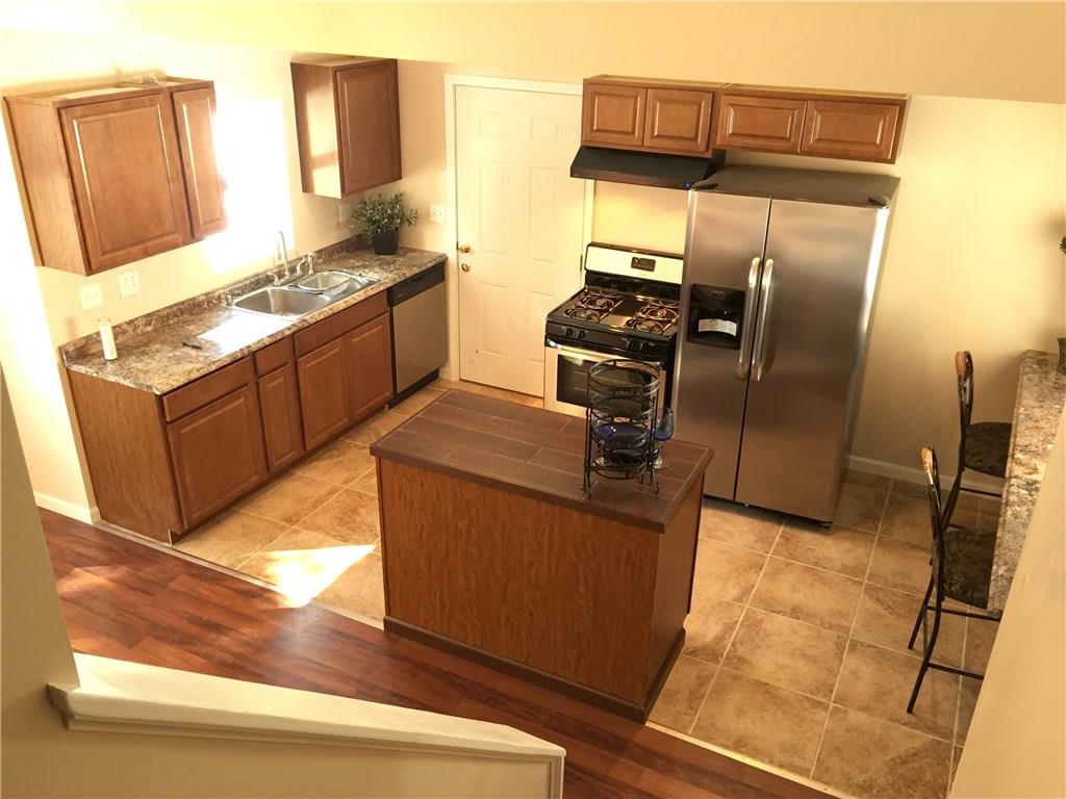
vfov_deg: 48.2
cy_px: 400
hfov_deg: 61.7
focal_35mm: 29
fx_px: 893
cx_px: 533
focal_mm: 4.15
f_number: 2.2
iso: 100
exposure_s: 1/30
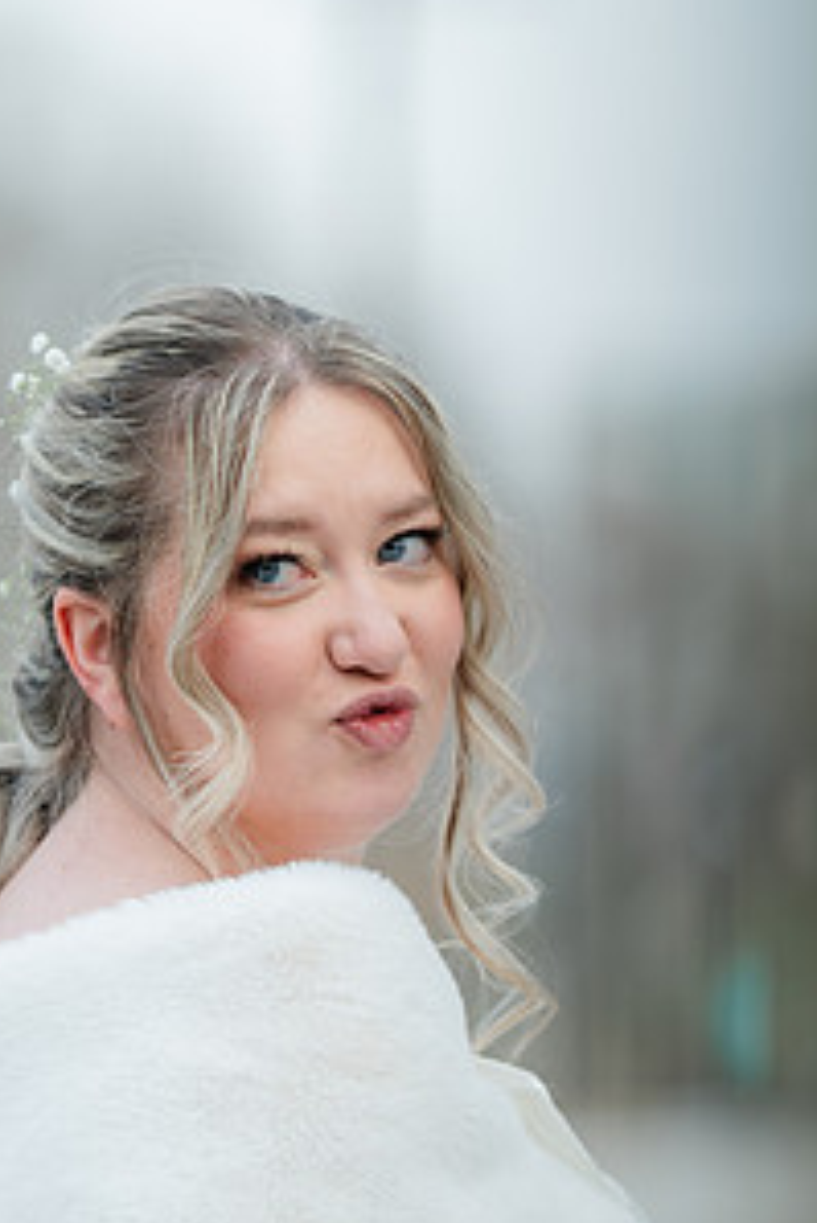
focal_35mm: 306
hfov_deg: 4.5
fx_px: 10404
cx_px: 556
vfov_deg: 6.7
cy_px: 813
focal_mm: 135
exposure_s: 1/800
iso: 100
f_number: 2.2
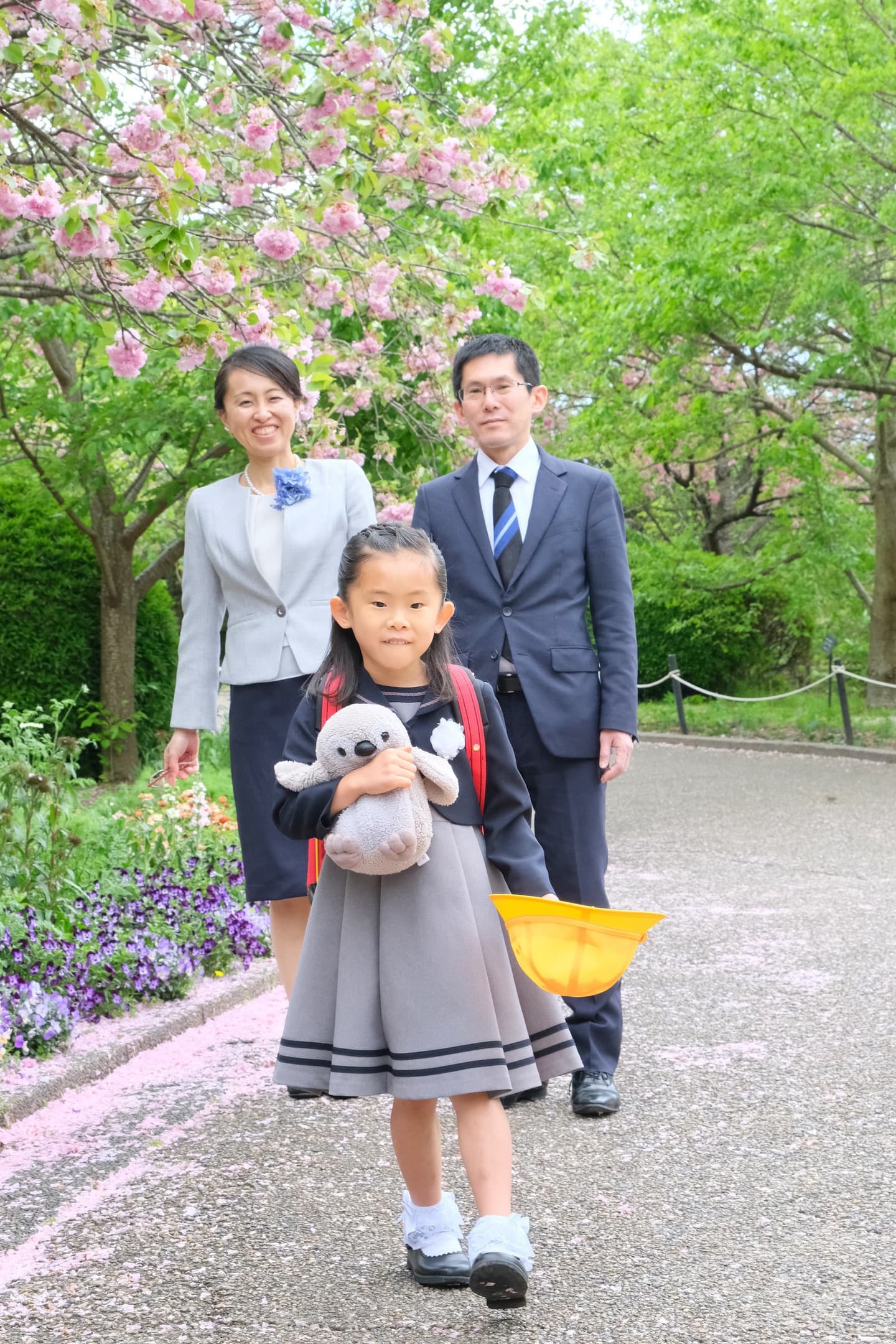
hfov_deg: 19.5
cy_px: 672
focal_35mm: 70
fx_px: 2613
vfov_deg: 28.8
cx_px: 448
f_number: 10
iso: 1600
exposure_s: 1/250
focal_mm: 46.6
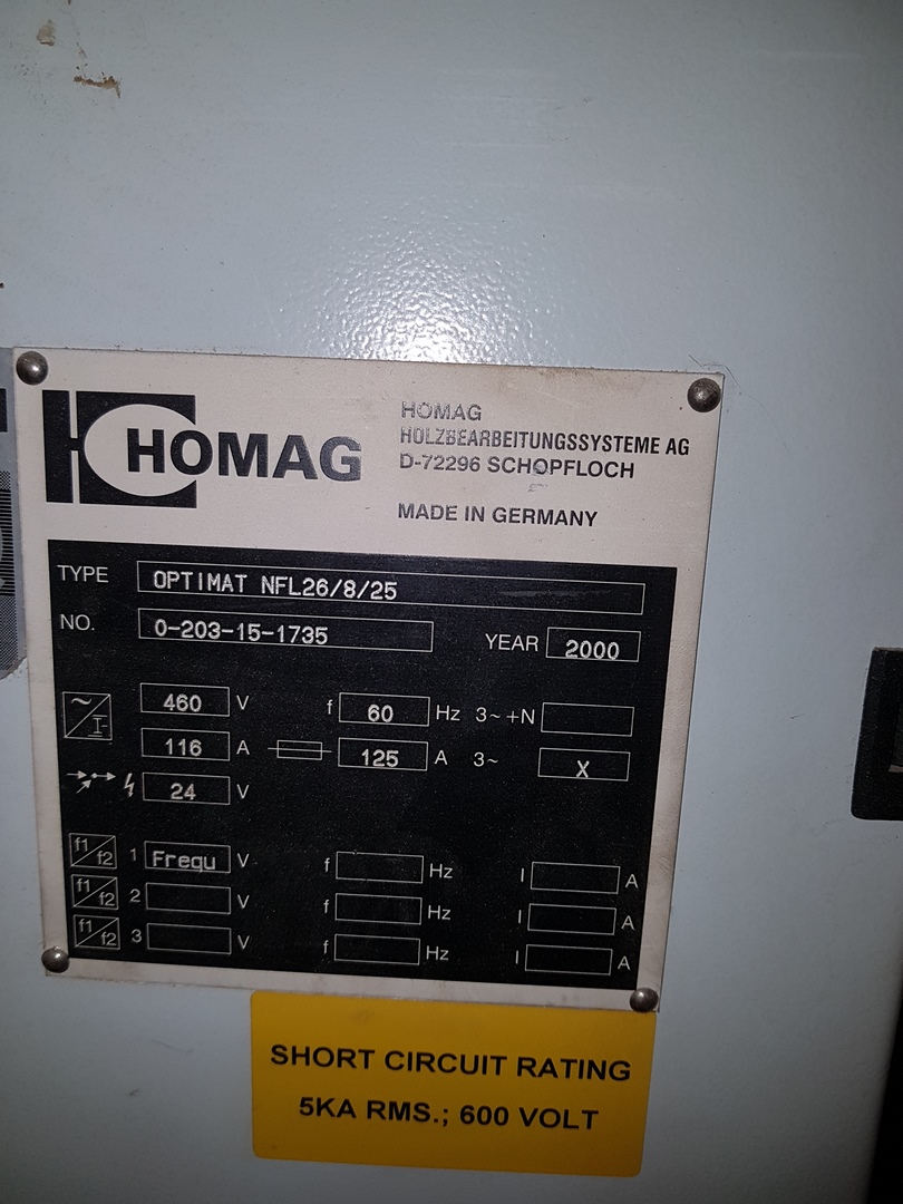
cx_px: 452
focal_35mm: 26
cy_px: 602
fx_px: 904
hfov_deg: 53.1
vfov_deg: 67.3
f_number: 1.7
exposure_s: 1/463
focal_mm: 4.2
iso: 50
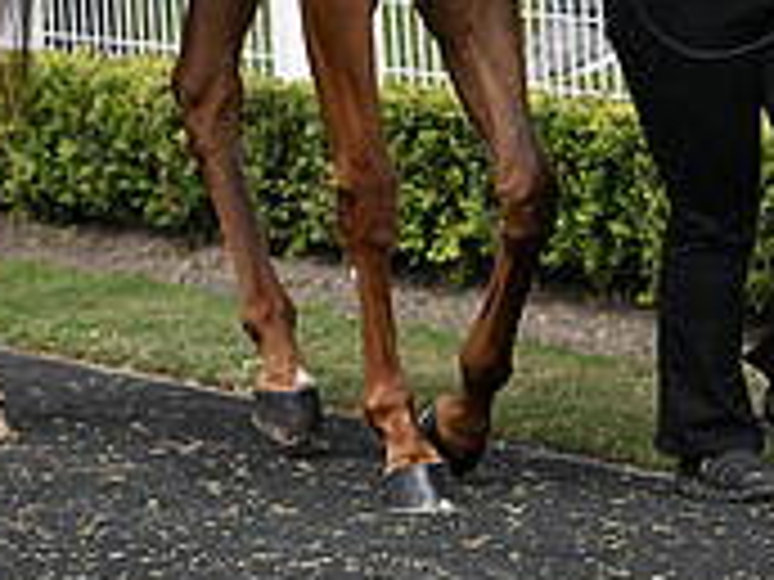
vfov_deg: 3.6
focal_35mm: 416
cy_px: -324
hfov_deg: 4.8
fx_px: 9302
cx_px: 320
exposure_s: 1/1250
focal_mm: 165
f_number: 6.3
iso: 400
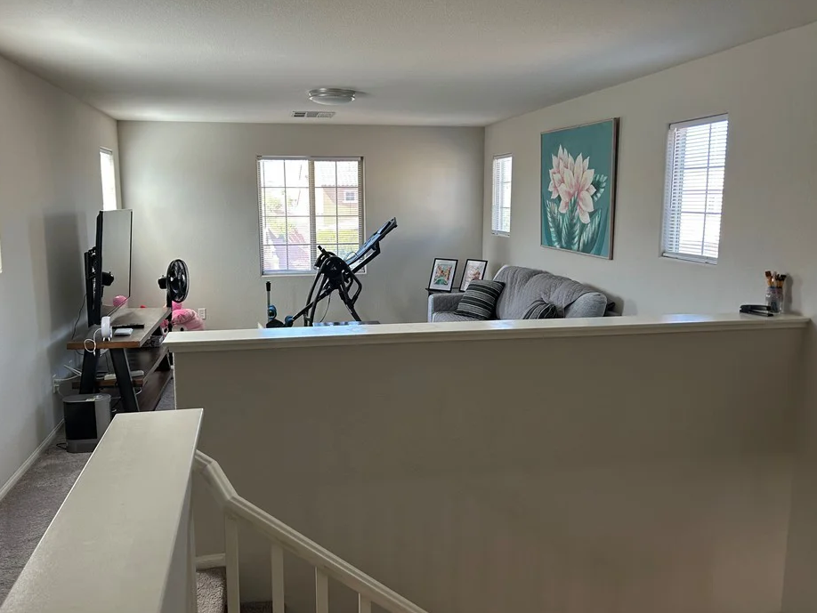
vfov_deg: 48.2
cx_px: 384
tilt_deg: -8.1
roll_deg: +0.6
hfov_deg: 61.6
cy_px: 309
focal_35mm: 29
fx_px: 685
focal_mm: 5.7
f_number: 1.5
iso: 80
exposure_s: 1/120
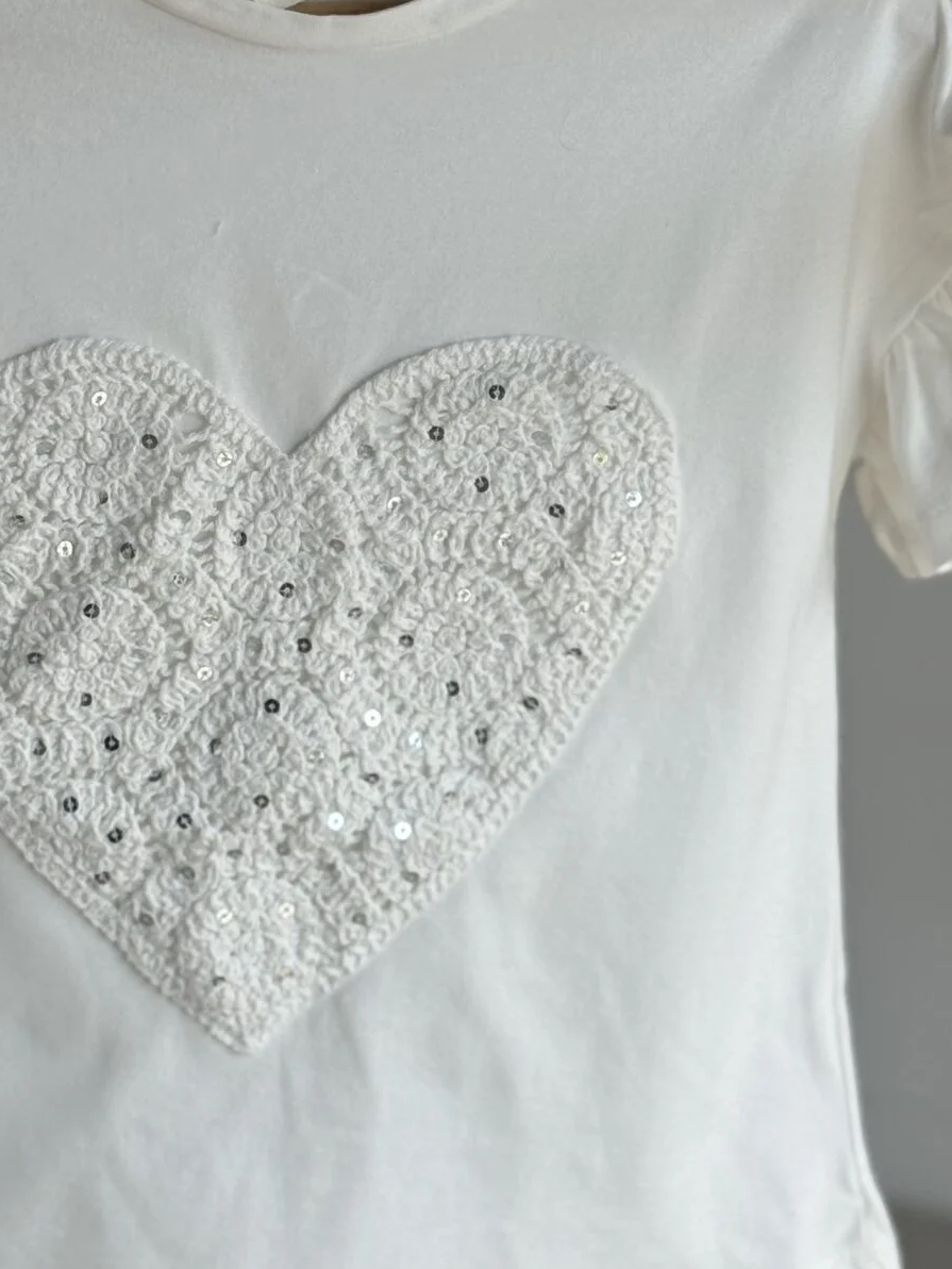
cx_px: 355
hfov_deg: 14.4
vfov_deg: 19.0
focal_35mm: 103
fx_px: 3776
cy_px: 465
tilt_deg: -20.2
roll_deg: -0.6
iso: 64
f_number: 1.78
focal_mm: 6.76
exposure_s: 1/865
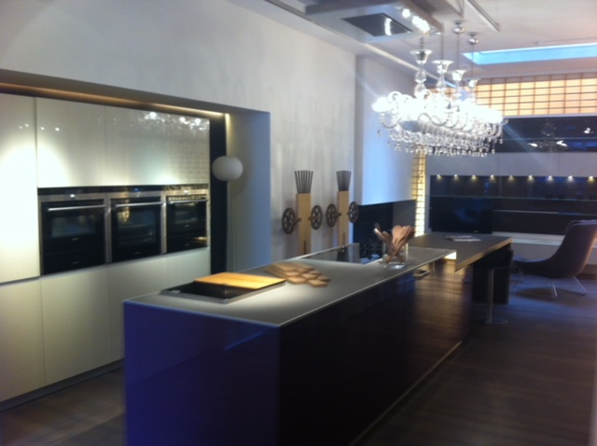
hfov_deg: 52.7
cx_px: 298
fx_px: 603
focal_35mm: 35
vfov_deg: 40.6
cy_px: 223
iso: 100
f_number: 2.8
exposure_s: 1/15
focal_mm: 3.85
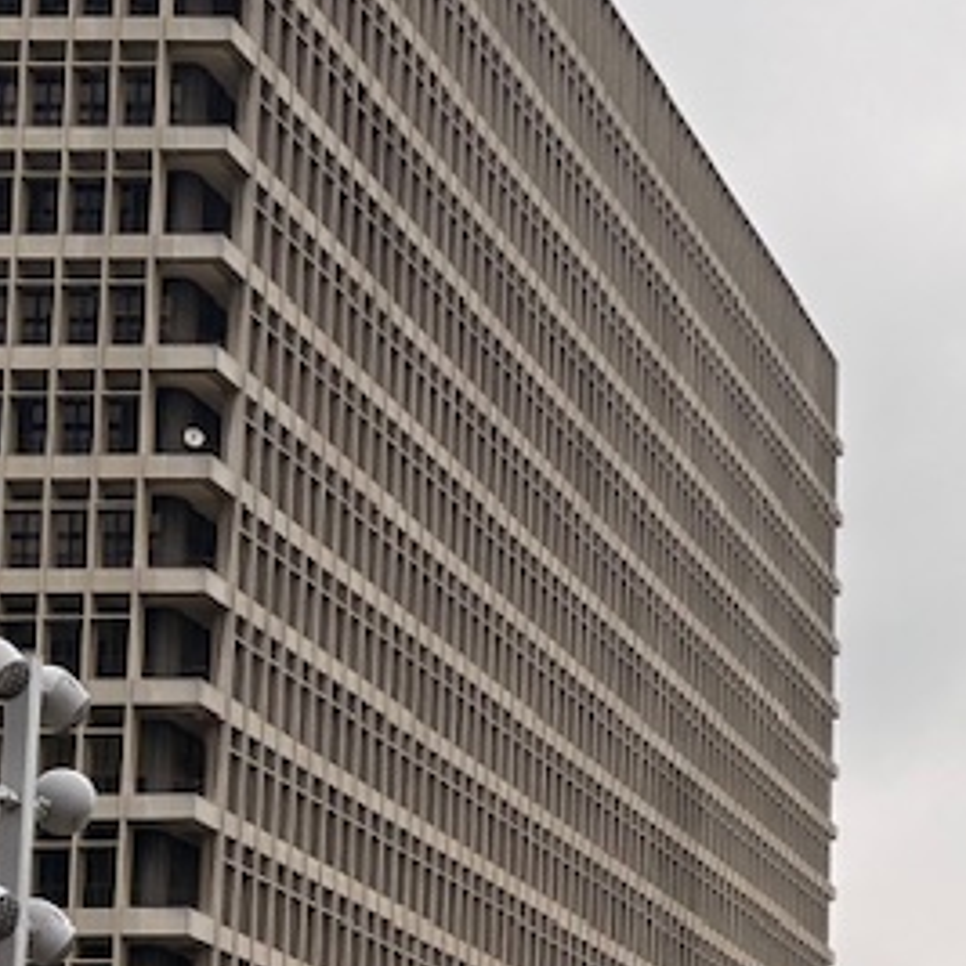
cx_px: 1603
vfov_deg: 15.5
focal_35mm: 110
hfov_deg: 14.4
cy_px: 1013
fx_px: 3473
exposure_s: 1/5814
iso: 50
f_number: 1.6
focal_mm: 5.96
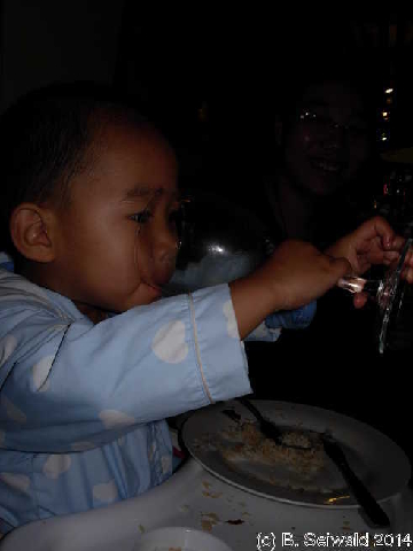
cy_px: 276
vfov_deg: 49.0
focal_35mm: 38
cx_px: 206
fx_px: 604
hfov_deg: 37.7
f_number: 4.9
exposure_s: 1/22.6
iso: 79
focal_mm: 6.3
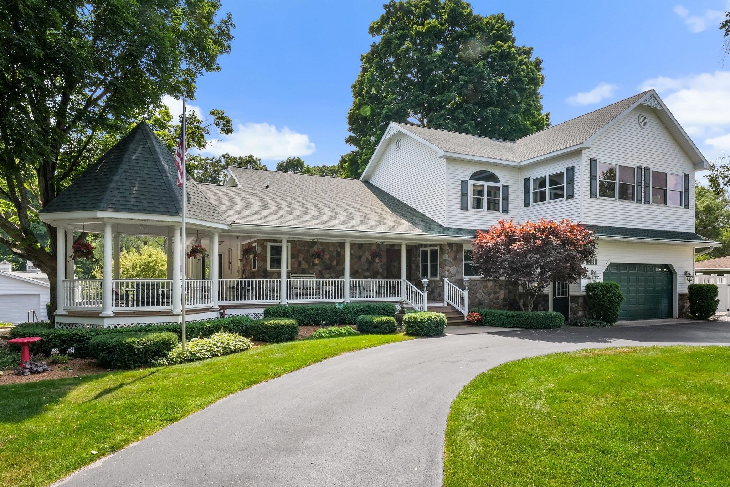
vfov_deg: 59.3
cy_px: 244
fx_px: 428
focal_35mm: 21
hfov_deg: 80.9
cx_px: 365
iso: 2000
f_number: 22
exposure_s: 1/60
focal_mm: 21.1
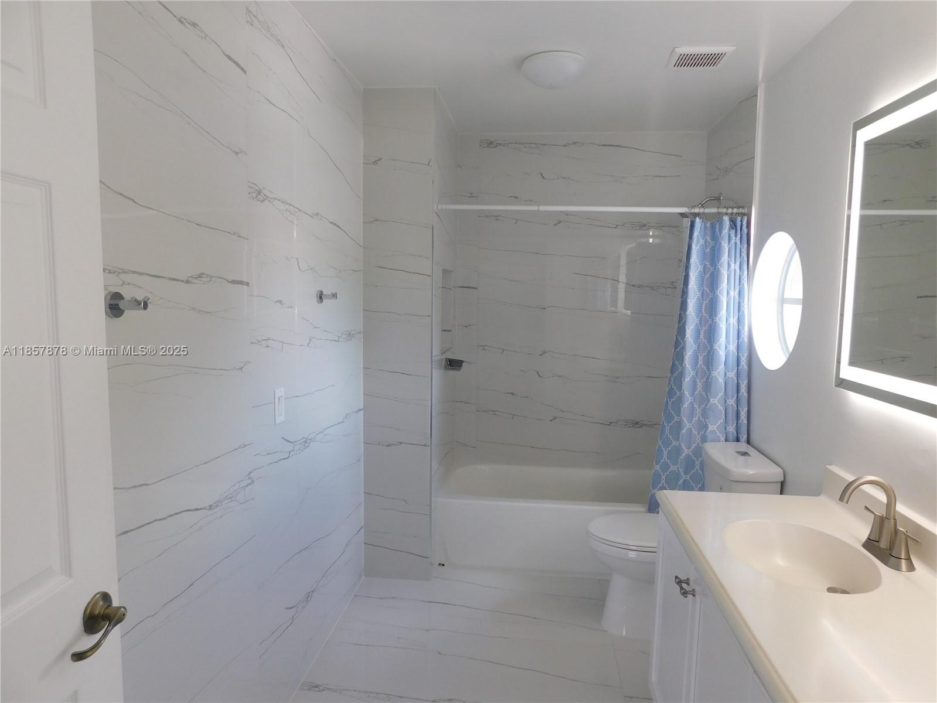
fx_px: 623
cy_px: 352
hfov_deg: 73.9
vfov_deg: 58.9
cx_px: 468
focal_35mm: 23
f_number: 3
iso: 125
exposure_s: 1/50
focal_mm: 4
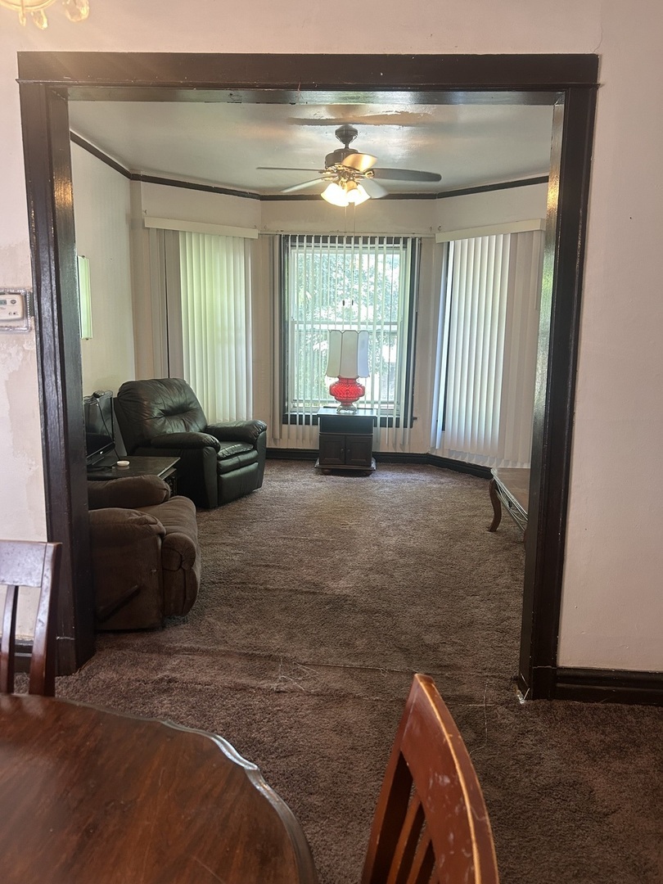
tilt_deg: -9.8
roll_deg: -0.8
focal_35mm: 26
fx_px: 664
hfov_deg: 53.1
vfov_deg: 67.3
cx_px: 332
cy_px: 442
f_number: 1.5
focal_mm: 5.7
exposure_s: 1/60
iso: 160
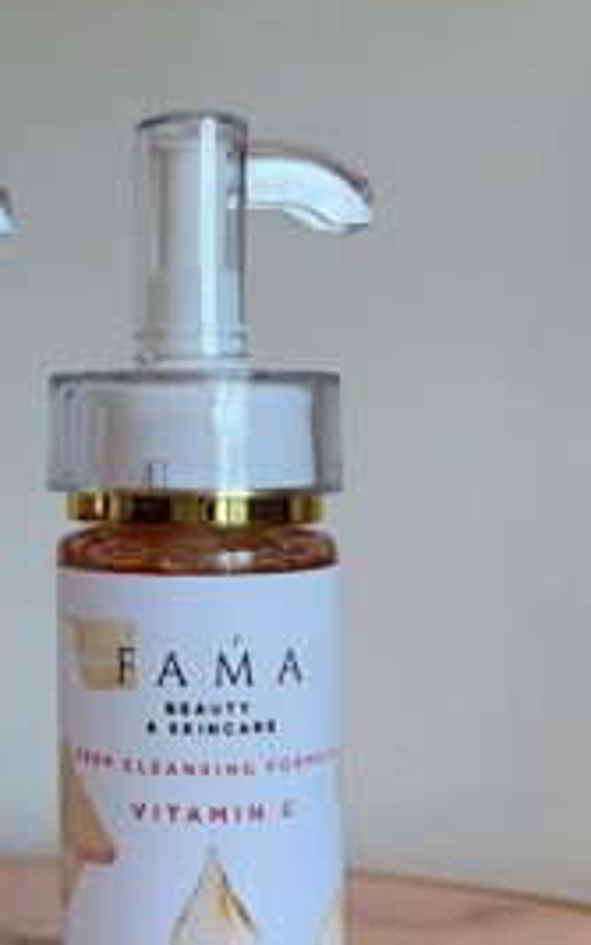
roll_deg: -0.5
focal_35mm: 55
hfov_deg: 23.0
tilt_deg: +1.8
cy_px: 416
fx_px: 1417
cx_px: 57
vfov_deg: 36.8
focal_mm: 5.7
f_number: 1.5
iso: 125
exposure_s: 1/77
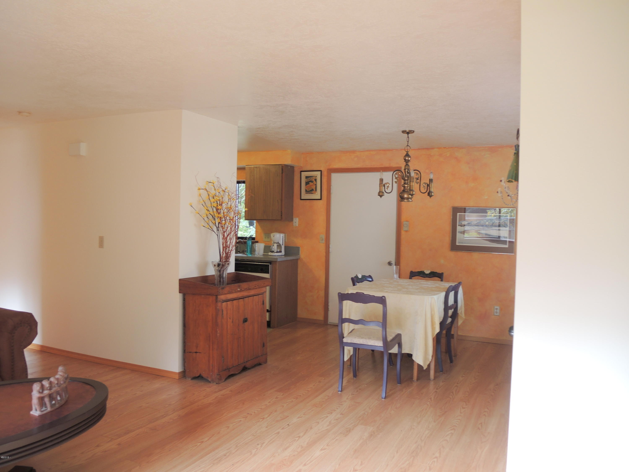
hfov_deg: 63.4
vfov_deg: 49.7
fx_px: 509
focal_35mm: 28
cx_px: 314
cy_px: 236
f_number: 2
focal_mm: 6
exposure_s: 1/40
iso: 90
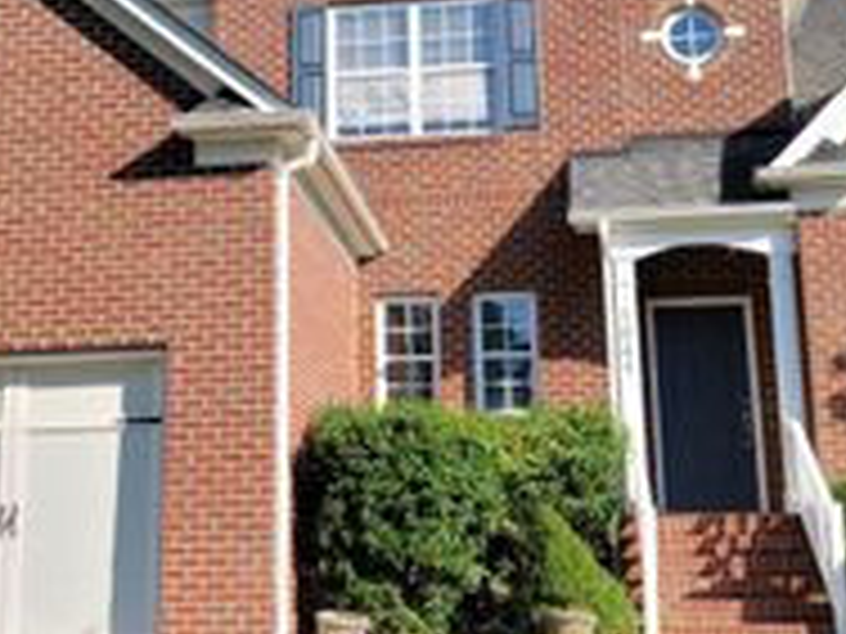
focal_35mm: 64
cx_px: 342
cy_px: 151
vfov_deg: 22.7
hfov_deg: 30.2
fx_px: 1564
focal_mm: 6.7
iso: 16
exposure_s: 1/669
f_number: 1.8
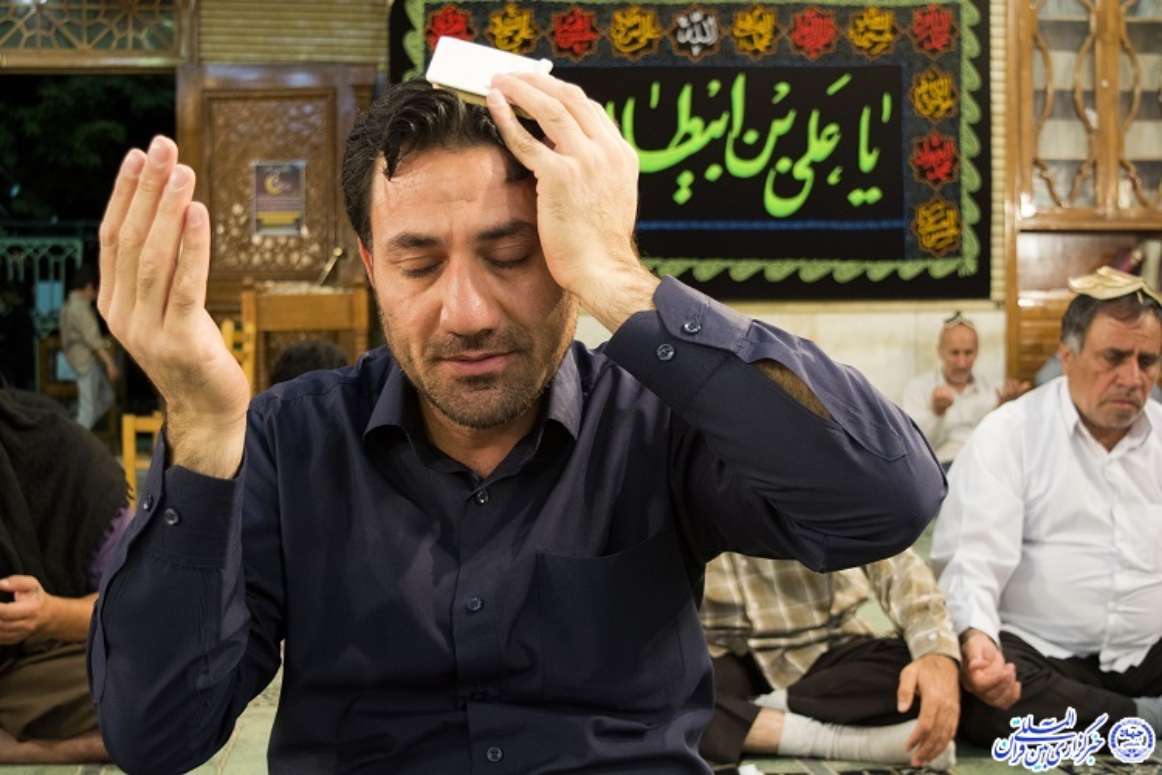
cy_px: 388
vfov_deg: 28.9
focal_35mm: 46
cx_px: 581
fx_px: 1501
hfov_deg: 42.3
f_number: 5
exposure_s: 1/50
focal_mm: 31
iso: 1600
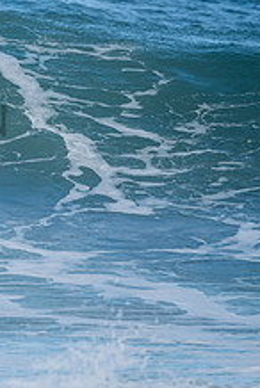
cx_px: -182
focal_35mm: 1629
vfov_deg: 1.3
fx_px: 17590
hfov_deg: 0.8
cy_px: 95
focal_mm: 500
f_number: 6.3
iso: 64
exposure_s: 1/320
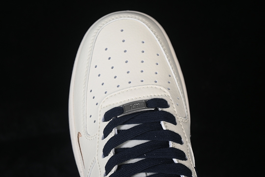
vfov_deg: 18.2
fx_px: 552
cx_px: 132
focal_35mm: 75
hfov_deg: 27.0
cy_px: 88
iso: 160
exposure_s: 1/80
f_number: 7.1
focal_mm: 50
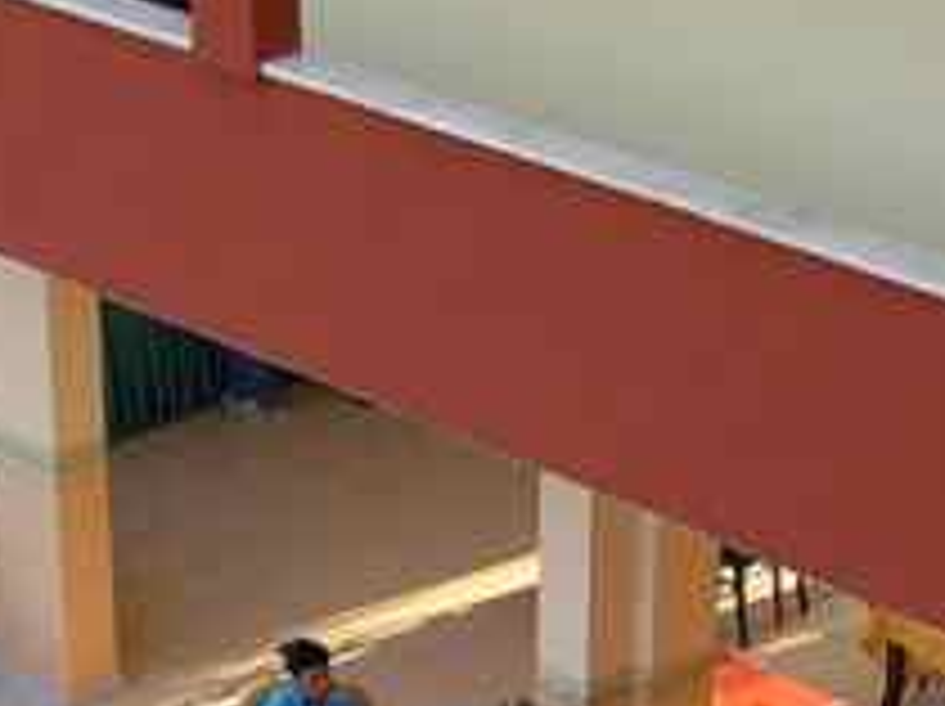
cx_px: 504
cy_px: 1003
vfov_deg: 10.6
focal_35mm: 136
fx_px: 3708
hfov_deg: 14.5
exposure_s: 1/125
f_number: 2.9
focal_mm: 5.8
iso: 50
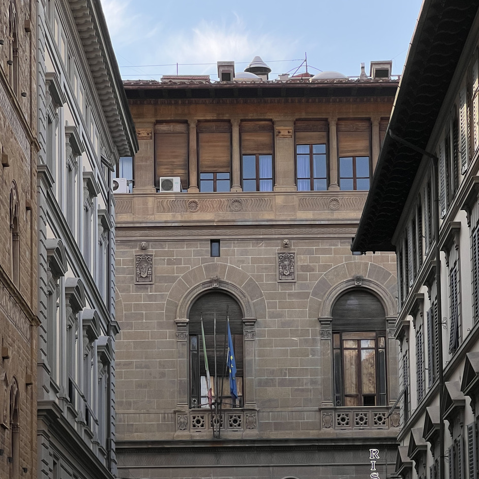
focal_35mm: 116
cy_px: 404
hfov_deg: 15.0
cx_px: 289
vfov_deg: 14.9
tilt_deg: +8.8
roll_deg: +1.3
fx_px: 1816
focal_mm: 9
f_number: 2.8
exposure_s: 1/521
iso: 32
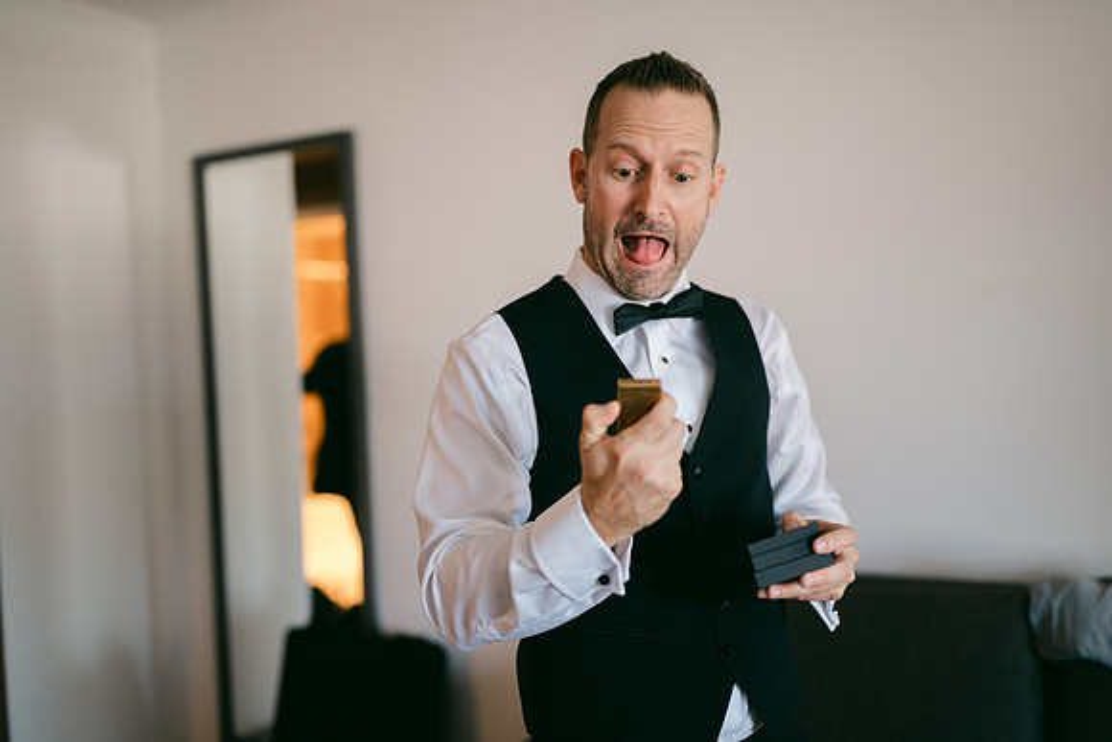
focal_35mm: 35
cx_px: 556
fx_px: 1081
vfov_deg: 37.9
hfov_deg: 54.4
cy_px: 371
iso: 400
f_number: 1.2
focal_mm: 35
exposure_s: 1/160
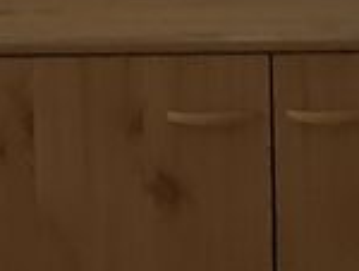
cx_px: -110
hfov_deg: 10.0
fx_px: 2005
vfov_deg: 7.4
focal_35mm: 193
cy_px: -278
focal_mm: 3
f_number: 1.8
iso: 20
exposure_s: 1/122
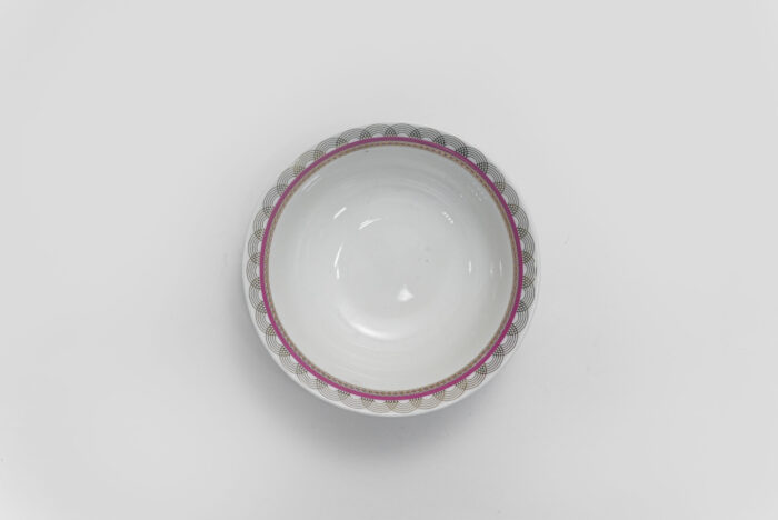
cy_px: 260
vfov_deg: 21.6
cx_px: 389
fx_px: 1363
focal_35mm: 63
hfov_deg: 31.9
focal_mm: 63
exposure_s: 1/100
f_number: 13
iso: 3200
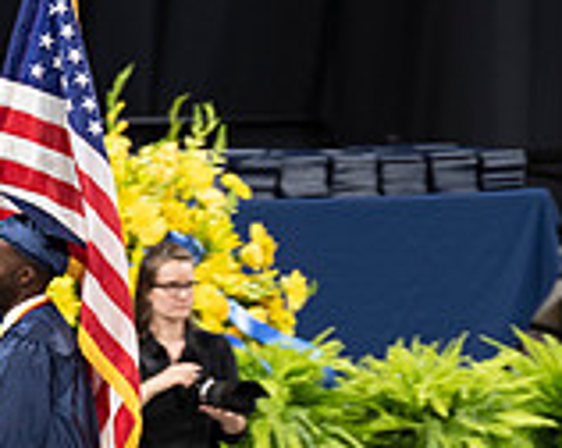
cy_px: 311
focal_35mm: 691
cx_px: 420
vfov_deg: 2.2
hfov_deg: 2.8
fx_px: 11479
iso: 1000
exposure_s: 1/100
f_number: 3.5
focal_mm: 200
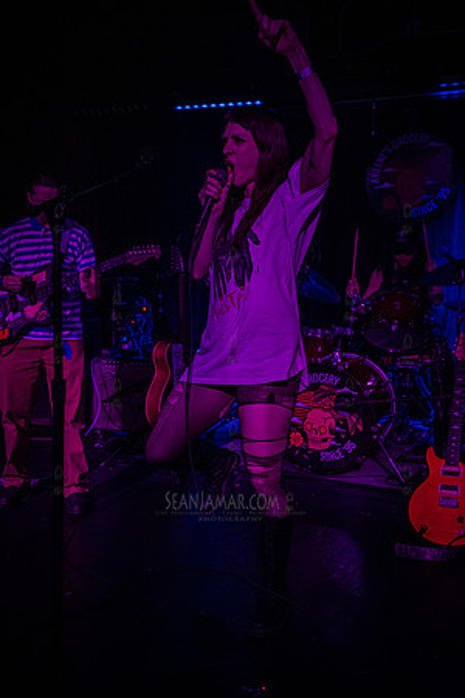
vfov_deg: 54.4
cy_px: 349
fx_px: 678
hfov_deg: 37.9
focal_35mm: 35
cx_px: 232
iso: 16000
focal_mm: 35
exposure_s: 1/500
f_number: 3.2
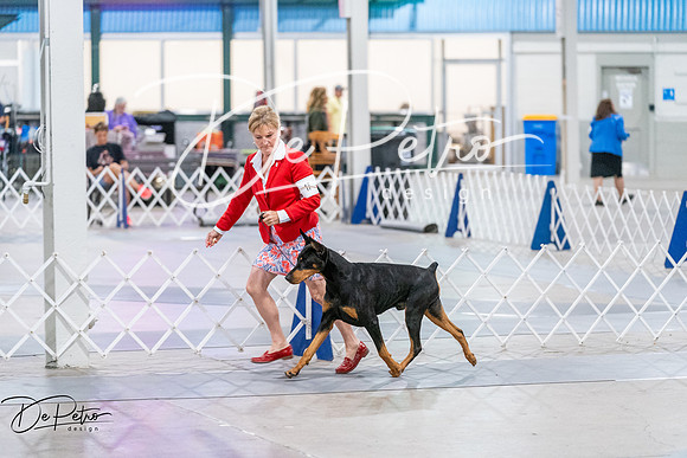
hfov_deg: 15.6
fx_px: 2500
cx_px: 344
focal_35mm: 131
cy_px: 229
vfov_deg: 10.5
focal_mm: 131
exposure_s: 1/320
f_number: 3.2
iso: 6400
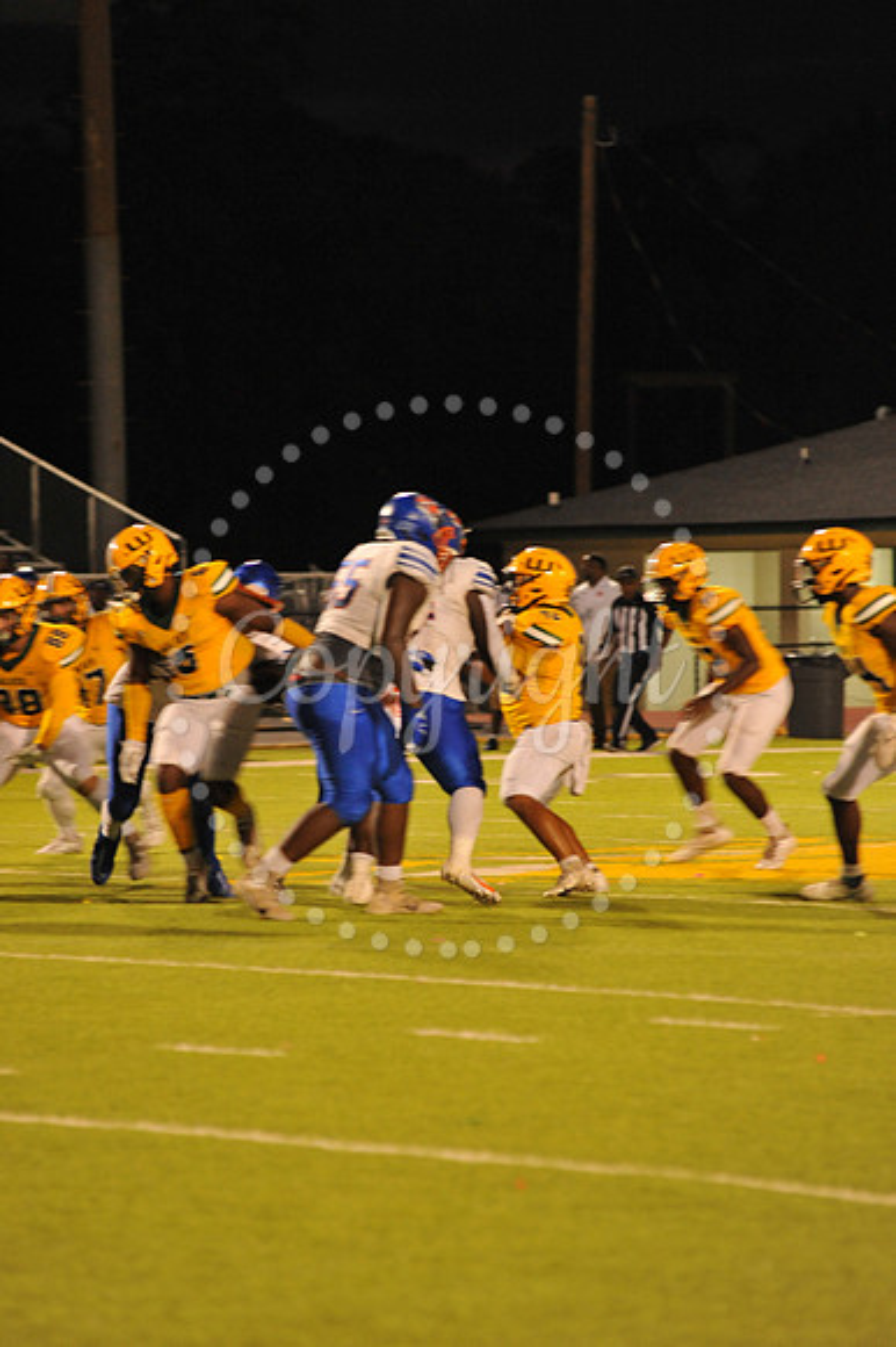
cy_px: 674
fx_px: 7475
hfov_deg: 6.9
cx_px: 448
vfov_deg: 10.3
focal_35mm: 200
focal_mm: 200
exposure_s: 1/160
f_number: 4.5
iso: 3200
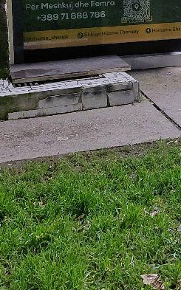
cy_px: 26
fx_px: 640
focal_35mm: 81
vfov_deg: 24.8
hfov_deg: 15.8
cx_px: 179
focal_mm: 4.69
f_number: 1.8
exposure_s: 1/25
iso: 800
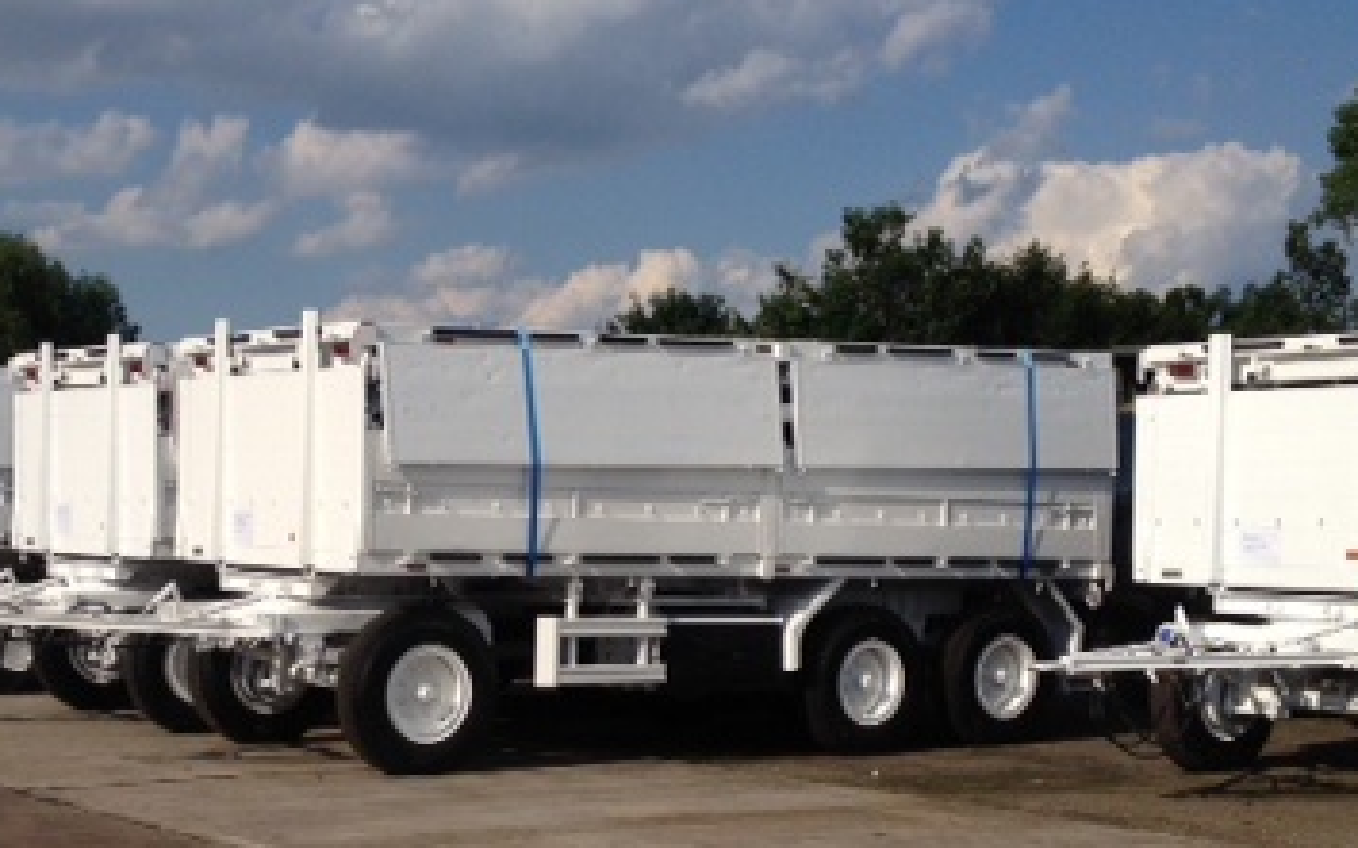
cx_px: 549
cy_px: 610
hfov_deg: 30.6
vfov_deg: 19.3
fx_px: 2479
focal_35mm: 67
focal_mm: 4.28
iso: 64
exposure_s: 1/3690
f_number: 2.4
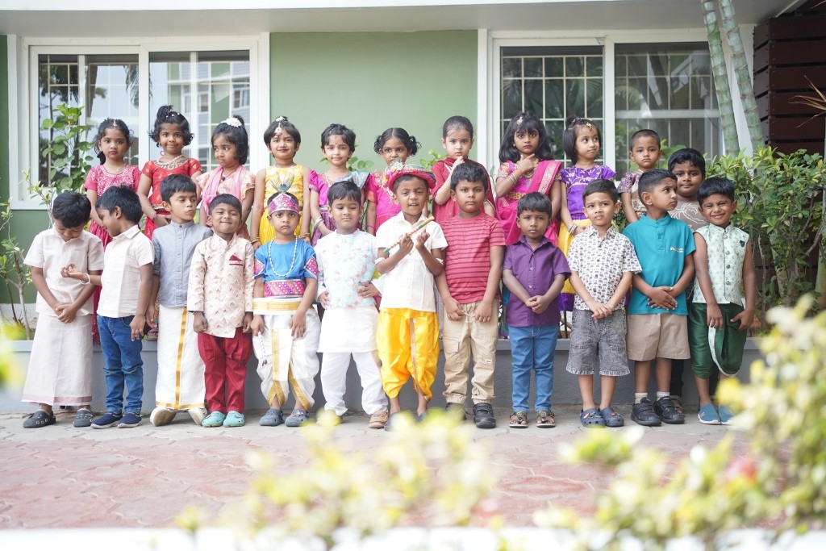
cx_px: 413
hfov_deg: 54.4
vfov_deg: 37.9
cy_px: 276
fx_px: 803
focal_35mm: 35
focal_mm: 35
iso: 250
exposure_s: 1/500
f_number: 2.5
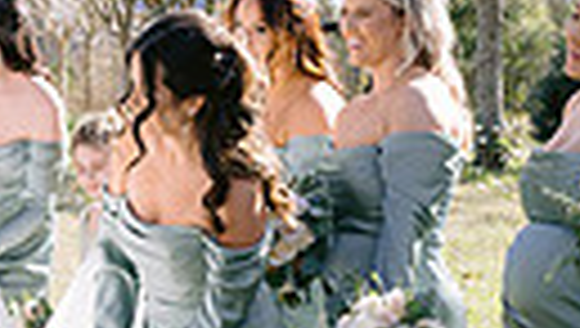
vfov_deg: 6.7
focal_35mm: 181
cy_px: 112
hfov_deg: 11.6
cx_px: -137
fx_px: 2788
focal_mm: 35
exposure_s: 1/250
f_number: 4
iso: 100
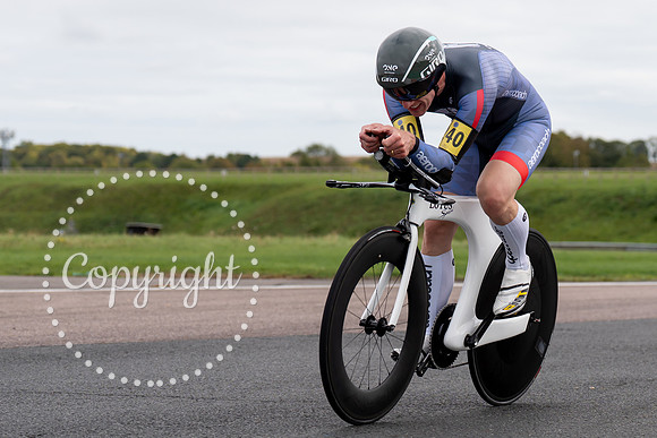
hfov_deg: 16.7
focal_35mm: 122
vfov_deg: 11.2
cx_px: 435
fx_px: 2229
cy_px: 211
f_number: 3.5
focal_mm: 70
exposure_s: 1/1000
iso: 125
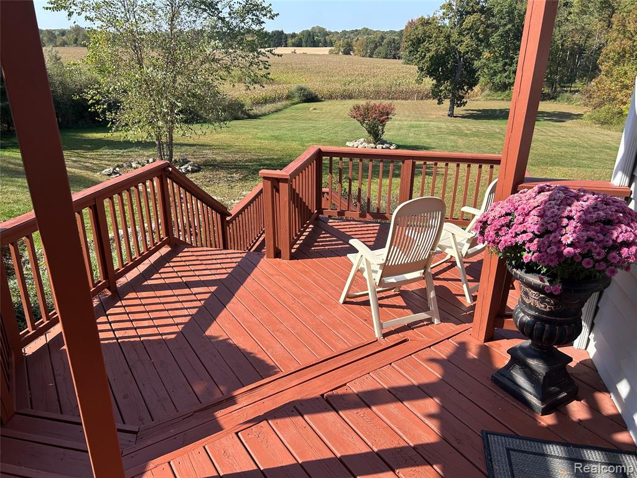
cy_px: 239
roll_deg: -1.0
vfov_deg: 53.1
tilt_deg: -23.5
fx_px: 478
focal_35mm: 26
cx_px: 318
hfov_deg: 67.3
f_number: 1.5
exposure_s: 1/1808
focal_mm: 5.7
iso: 50
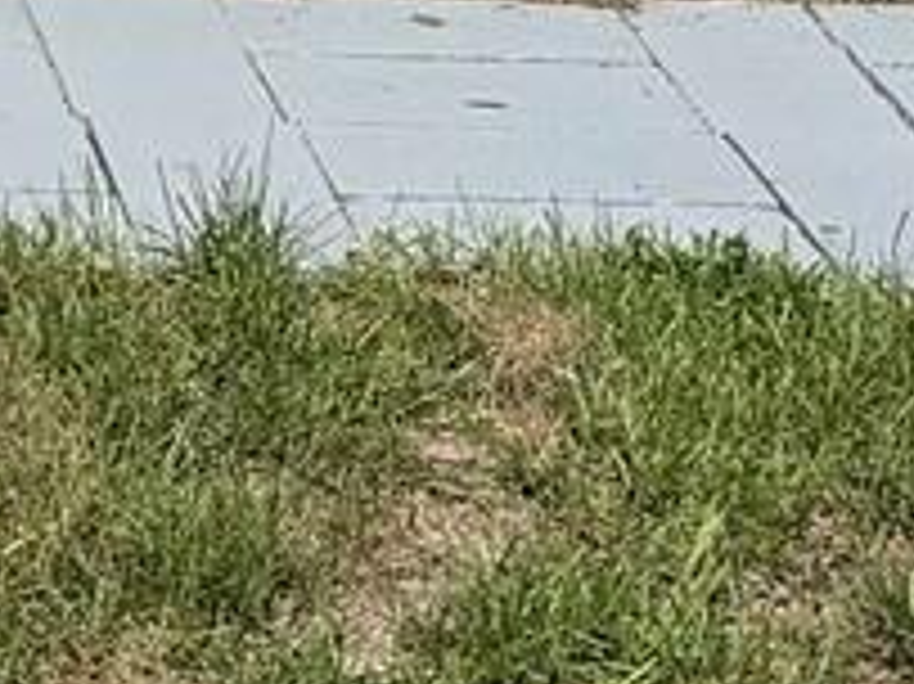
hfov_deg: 10.1
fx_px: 4987
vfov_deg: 6.6
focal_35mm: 189
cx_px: -554
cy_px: -1804
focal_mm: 6.76
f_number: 1.78
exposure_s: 1/6173
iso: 80
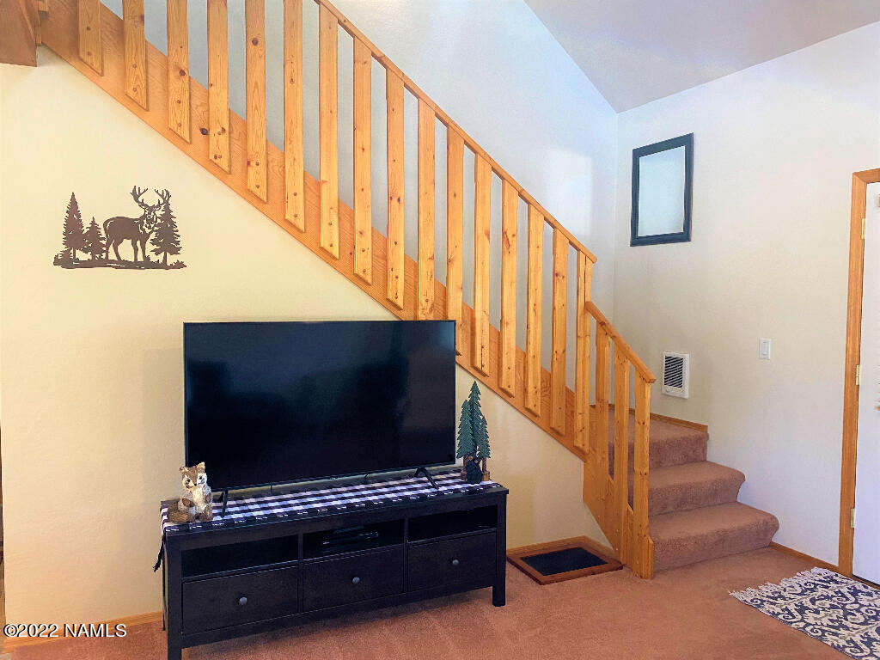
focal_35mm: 26
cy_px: 330
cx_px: 440
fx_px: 661
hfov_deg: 67.3
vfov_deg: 53.1
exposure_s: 1/60
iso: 250
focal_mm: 4.25
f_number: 1.8
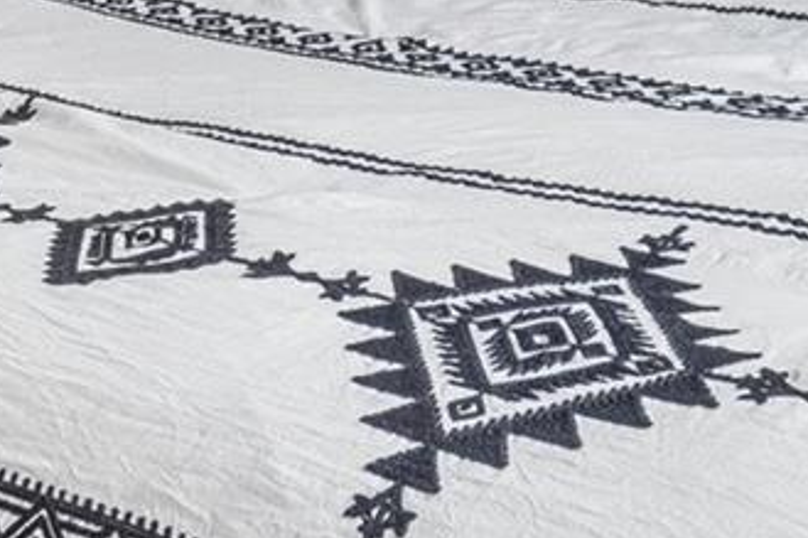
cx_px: 415
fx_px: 1638
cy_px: -368
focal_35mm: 73
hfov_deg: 27.7
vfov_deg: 16.3
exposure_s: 1/25
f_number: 8
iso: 400
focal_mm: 10
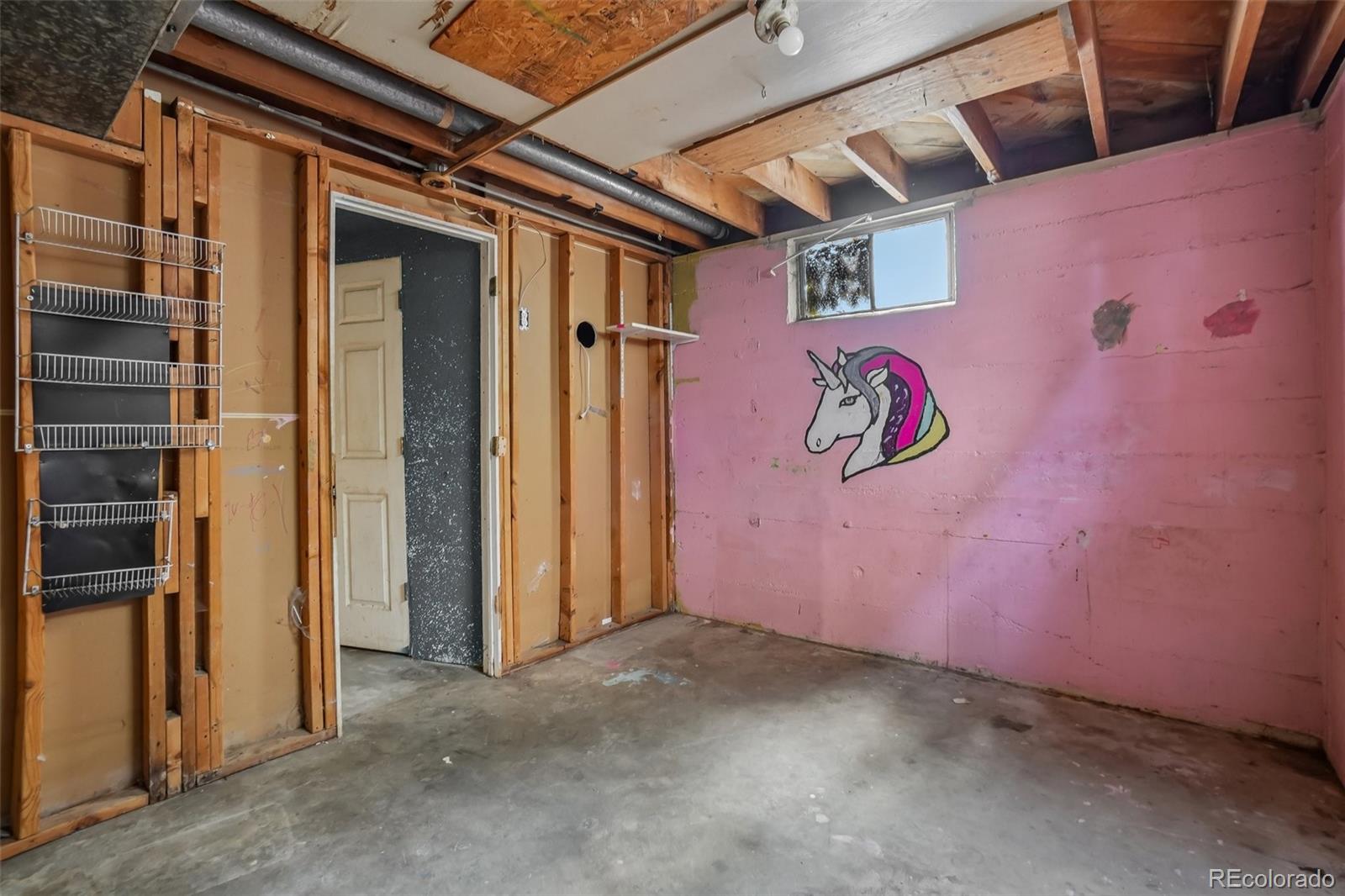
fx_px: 560
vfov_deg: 77.3
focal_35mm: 15
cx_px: 672
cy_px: 448
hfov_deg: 100.4
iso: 400
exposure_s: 1.3
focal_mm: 10
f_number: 8
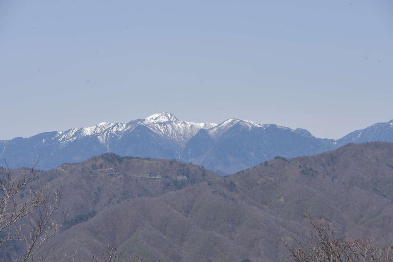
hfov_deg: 19.5
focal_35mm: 105
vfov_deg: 13.0
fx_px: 1146
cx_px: 196
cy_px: 131
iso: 100
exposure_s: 1/500
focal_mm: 70
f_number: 5.6
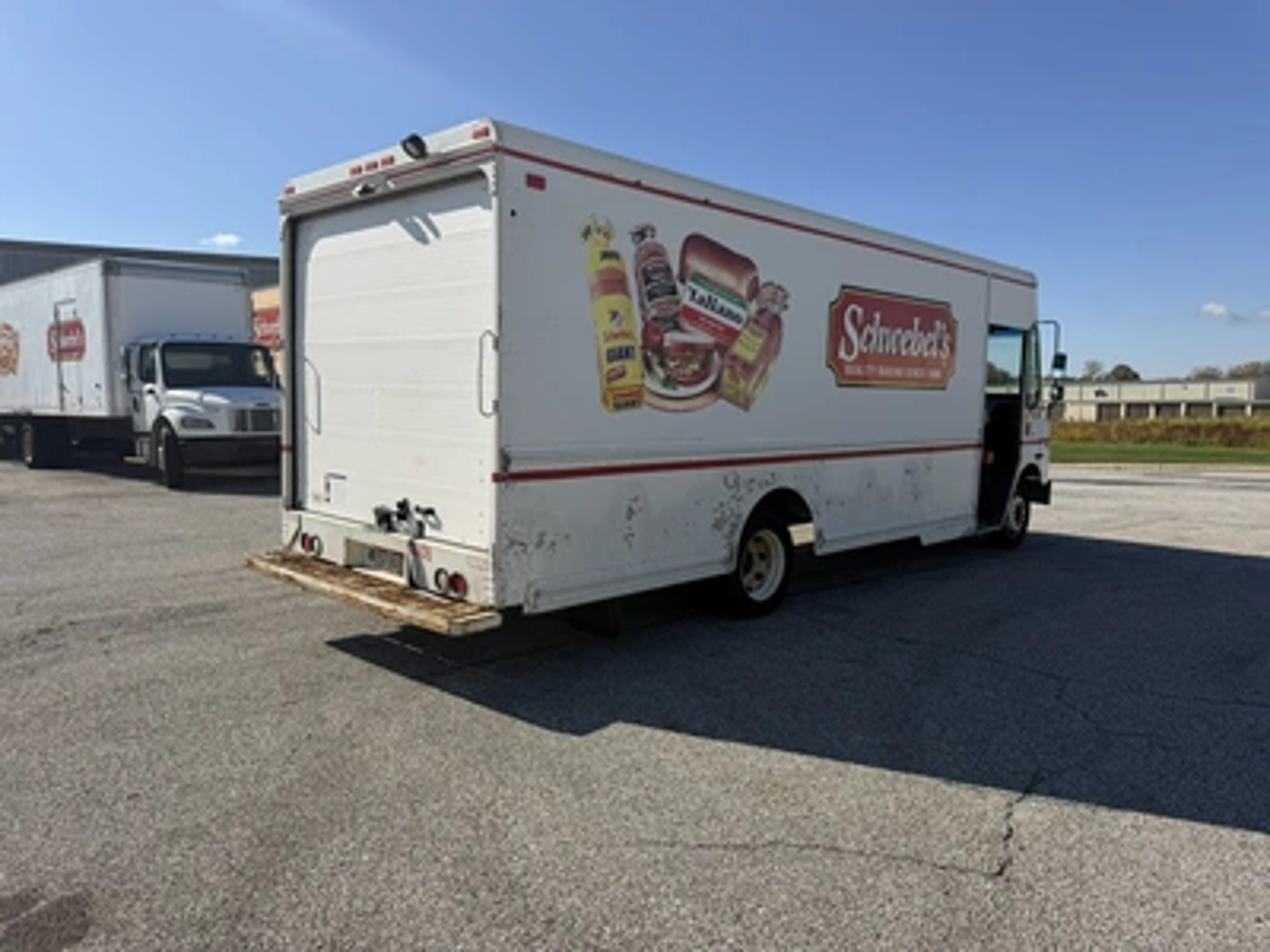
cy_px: 476
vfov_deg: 56.8
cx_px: 635
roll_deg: -1.1
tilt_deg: -2.7
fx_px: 881
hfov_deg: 71.6
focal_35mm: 24
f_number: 1.78
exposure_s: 1/5714
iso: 80
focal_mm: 6.76
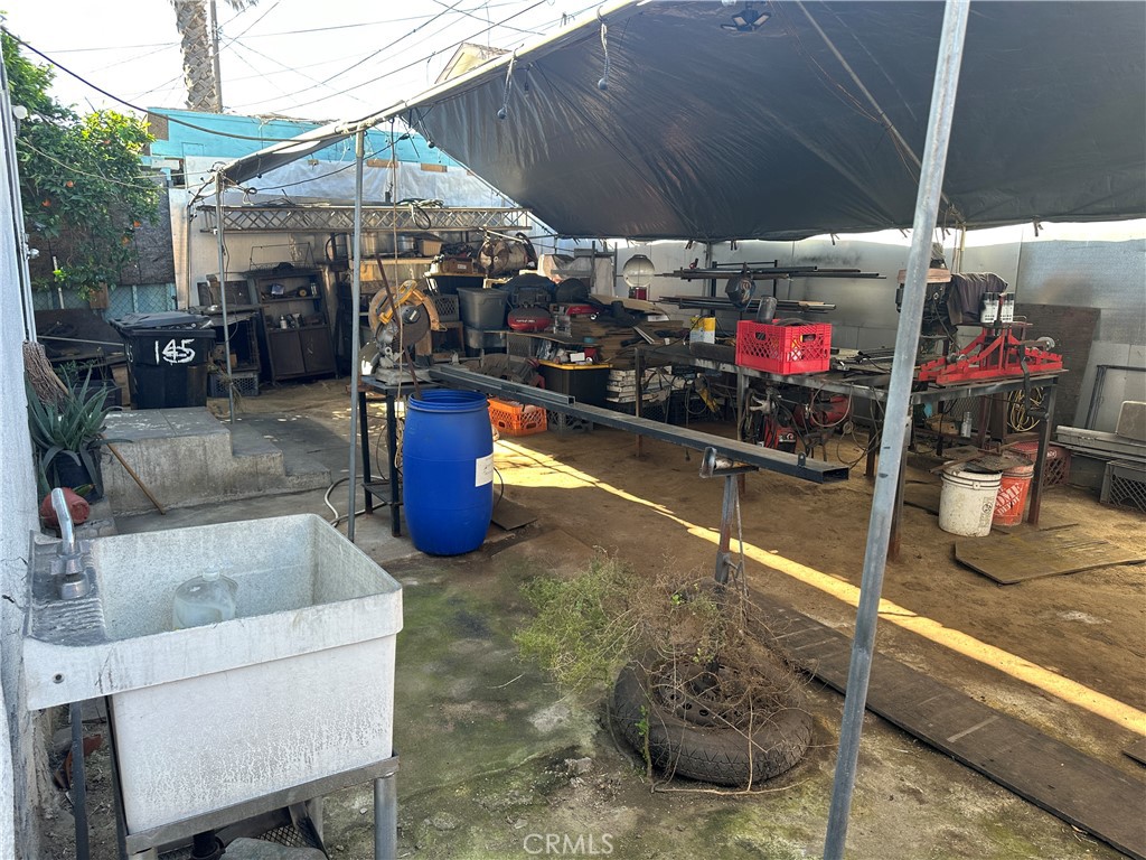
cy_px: 430
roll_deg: -0.6
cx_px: 573
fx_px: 795
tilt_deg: -10.2
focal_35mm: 24
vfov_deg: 56.8
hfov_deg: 71.6
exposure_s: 1/203
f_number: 1.78
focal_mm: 6.86
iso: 80
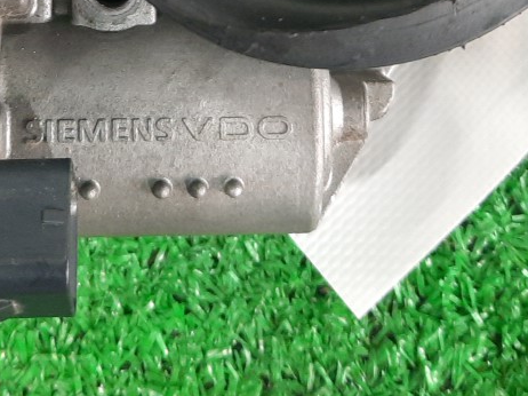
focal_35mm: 78
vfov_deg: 17.1
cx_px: 163
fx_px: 1189
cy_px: -193
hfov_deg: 24.9
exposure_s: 1/50
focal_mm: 4.6
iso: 362
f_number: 2
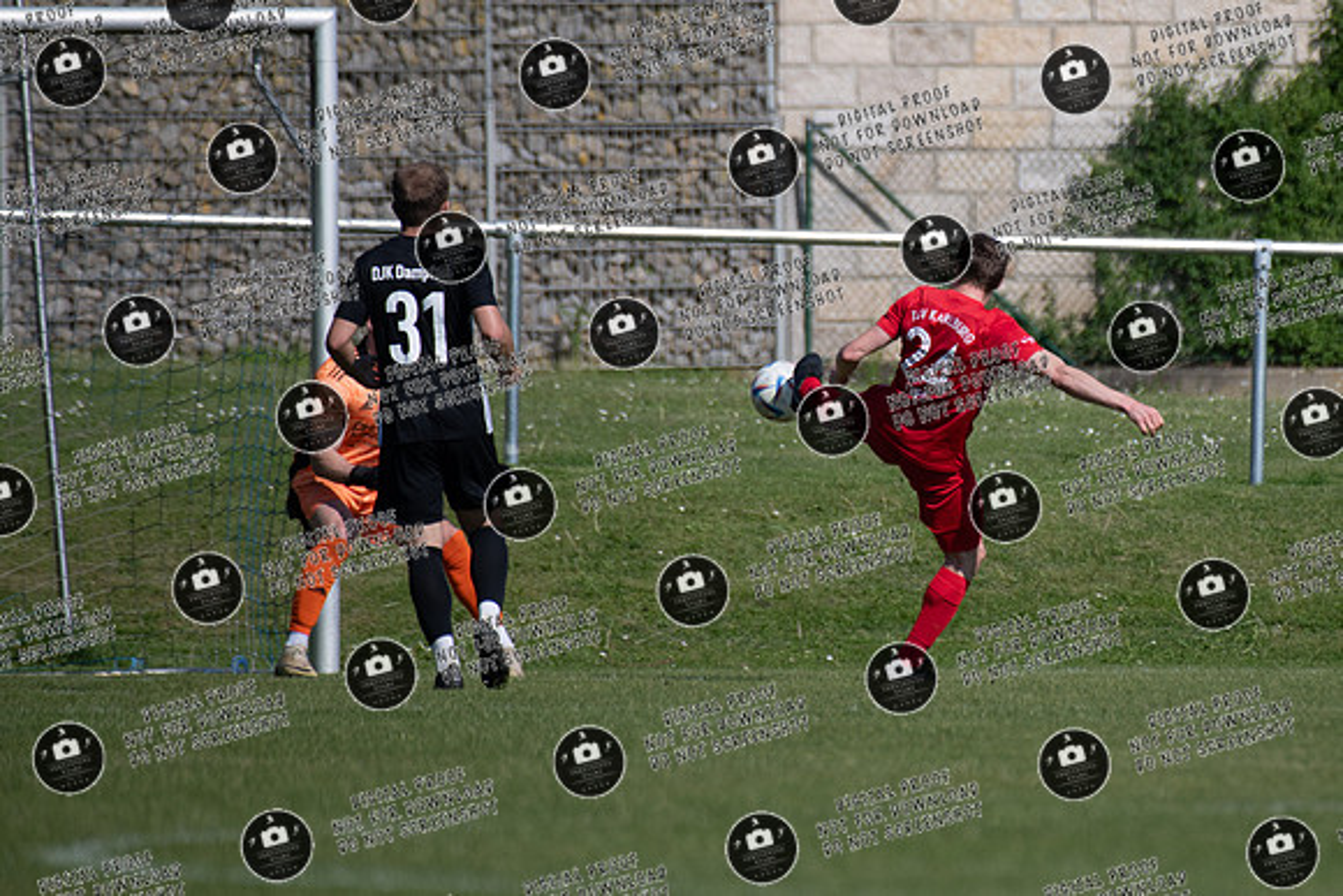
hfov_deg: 2.7
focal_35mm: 756
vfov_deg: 1.8
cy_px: 317
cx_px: 975
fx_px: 28211
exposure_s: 1/1600
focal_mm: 500
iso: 180
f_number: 5.6
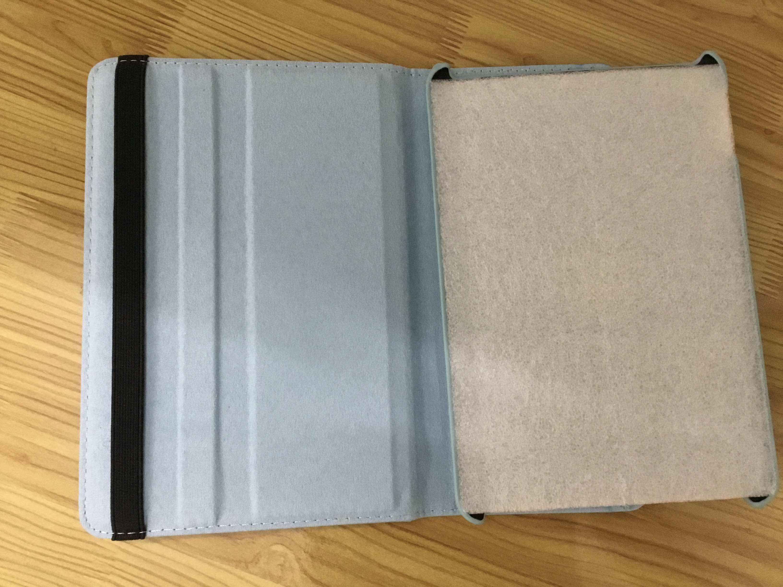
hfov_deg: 58.4
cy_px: 294
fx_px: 701
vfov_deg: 45.4
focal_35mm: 31
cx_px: 392
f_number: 2.4
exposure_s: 1/25
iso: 200
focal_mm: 3.3
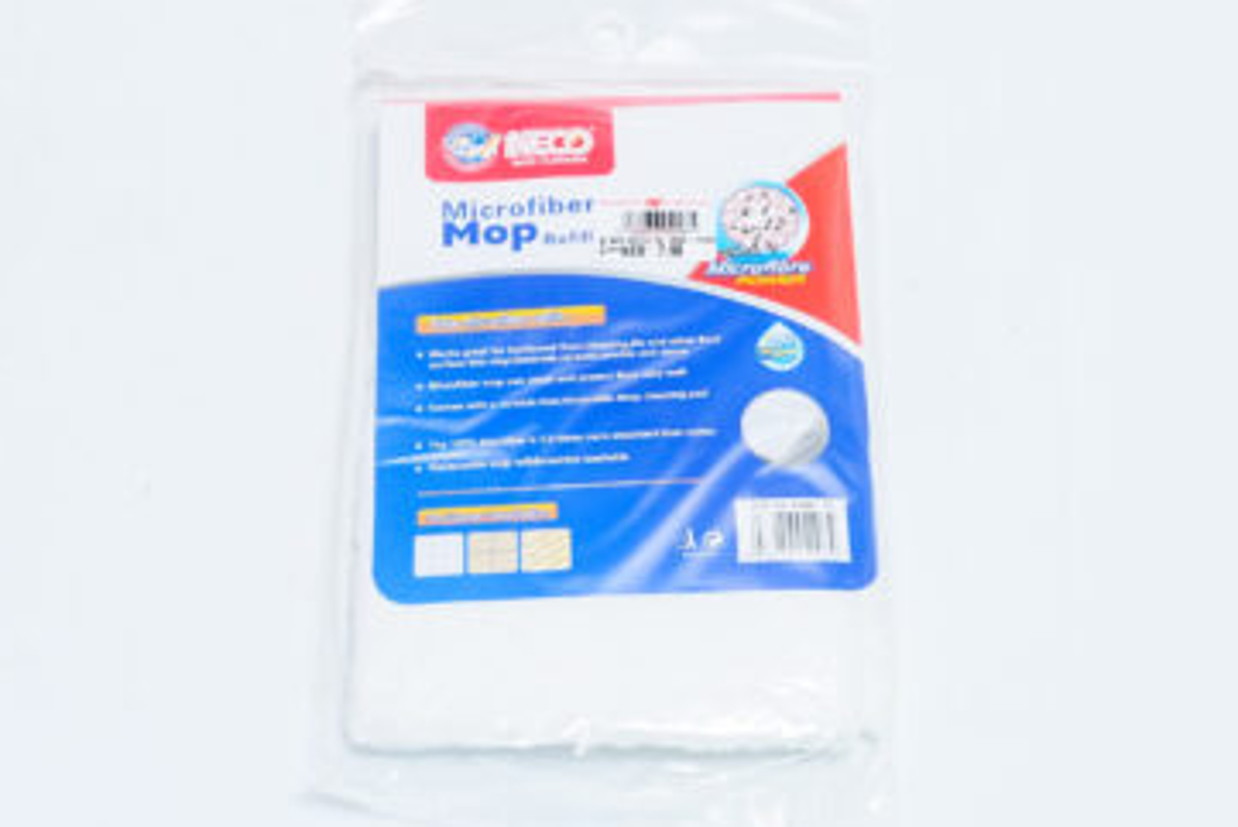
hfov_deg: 29.2
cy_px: 379
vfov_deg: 19.7
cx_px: 614
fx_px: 2374
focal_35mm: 69
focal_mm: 39
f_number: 11
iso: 3200
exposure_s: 1/125
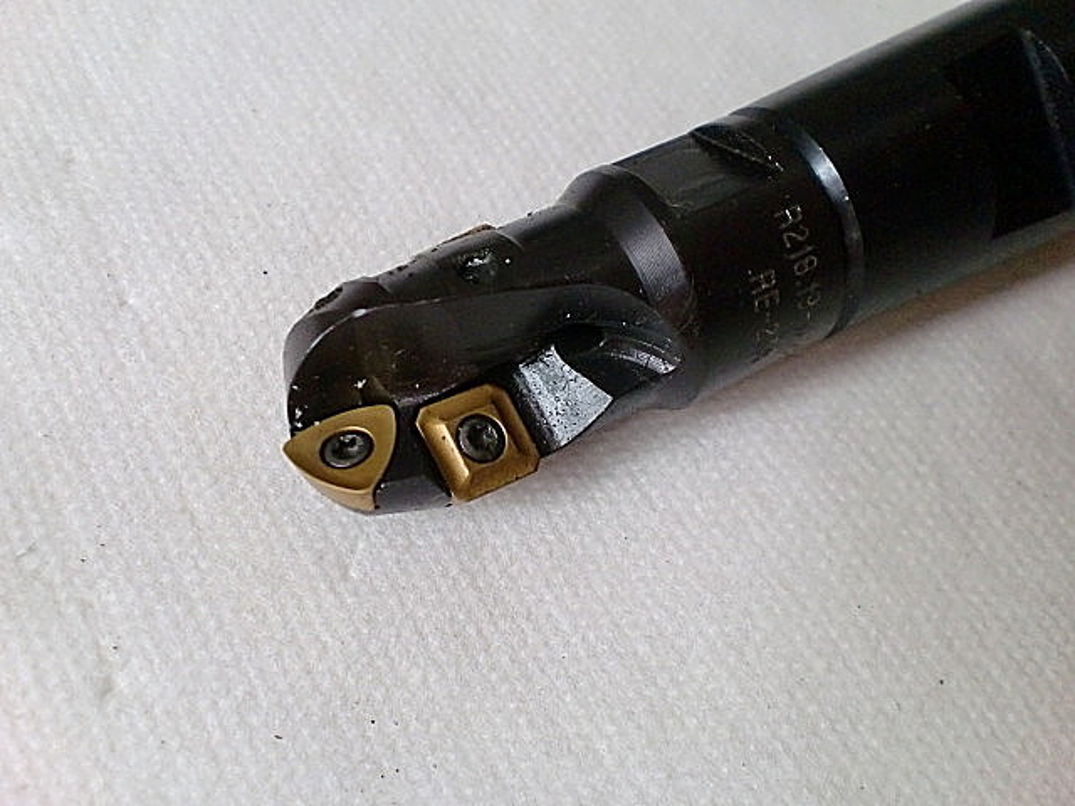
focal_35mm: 35
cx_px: 538
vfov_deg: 40.7
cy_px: 403
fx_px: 1087
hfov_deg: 52.6
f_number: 3.1
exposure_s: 1/60
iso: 400
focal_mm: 6.3
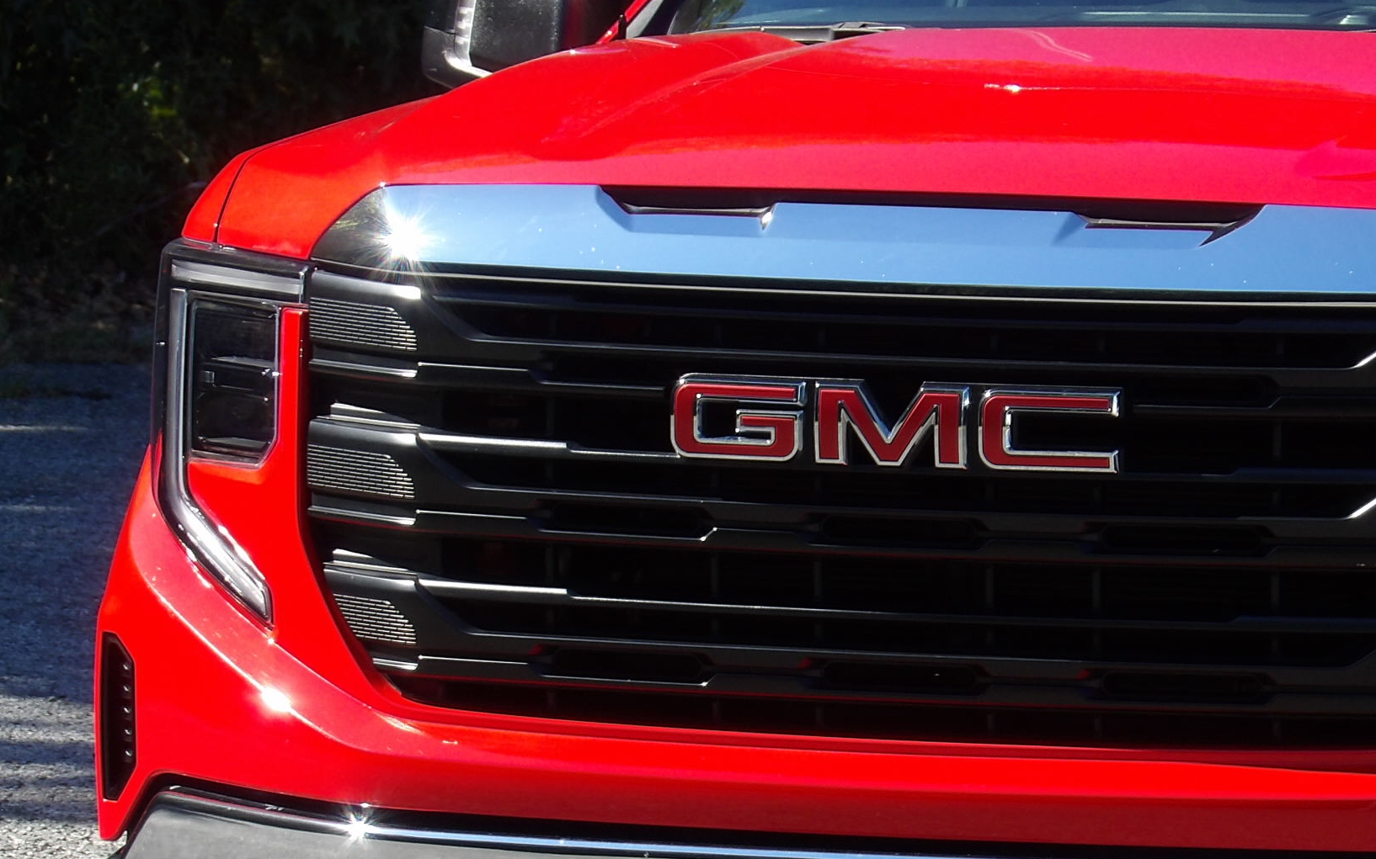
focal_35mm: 333
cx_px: 1087
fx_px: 12487
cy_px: 672
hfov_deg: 6.3
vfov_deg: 3.9
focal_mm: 35.6
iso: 100
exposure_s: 1/236
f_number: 4.5
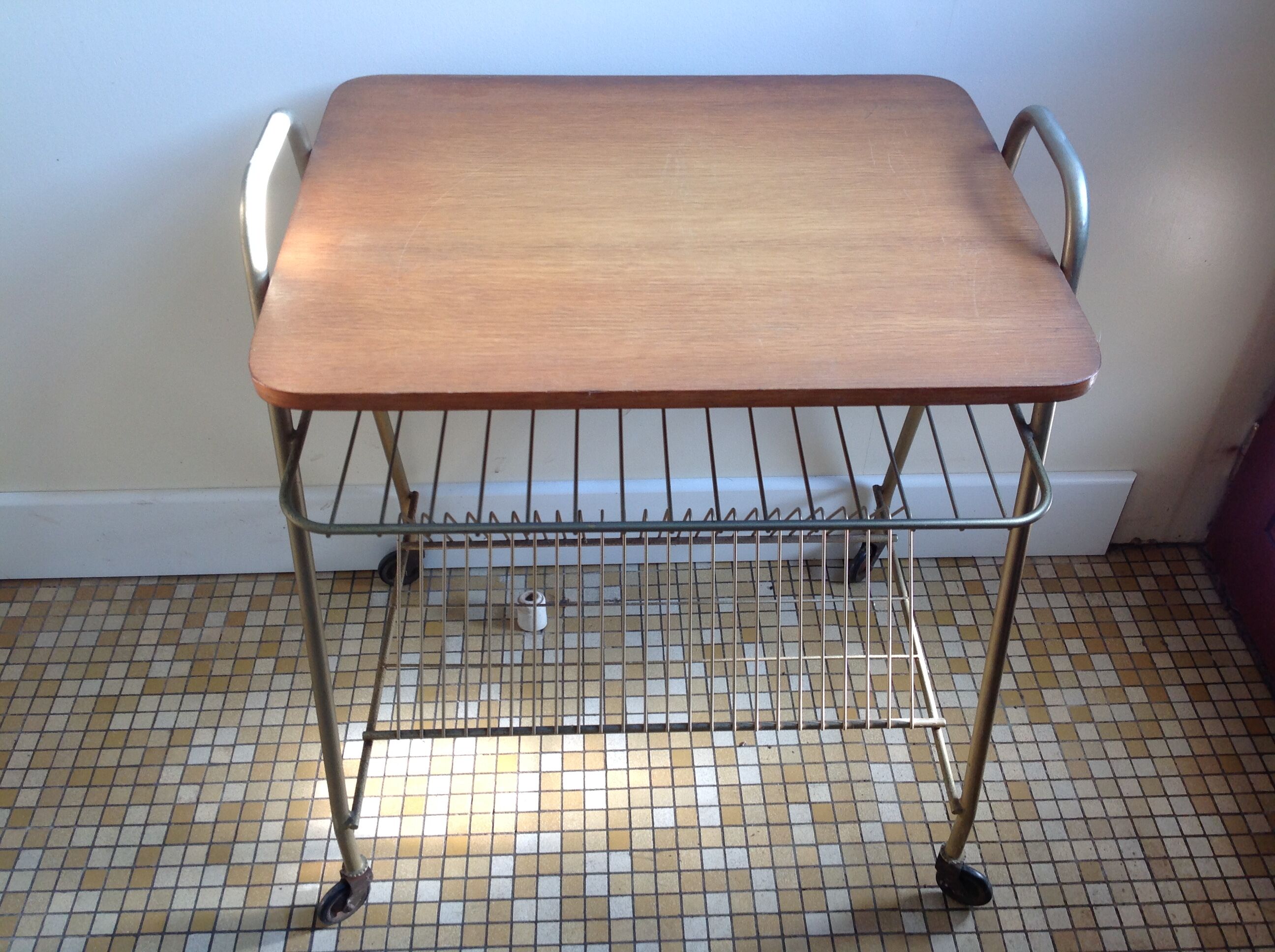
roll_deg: -0.8
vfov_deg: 40.6
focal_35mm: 35
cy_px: 476
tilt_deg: -43.0
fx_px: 1287
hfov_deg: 52.7
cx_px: 638
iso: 50
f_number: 2.4
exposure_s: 1/24
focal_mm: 4.28
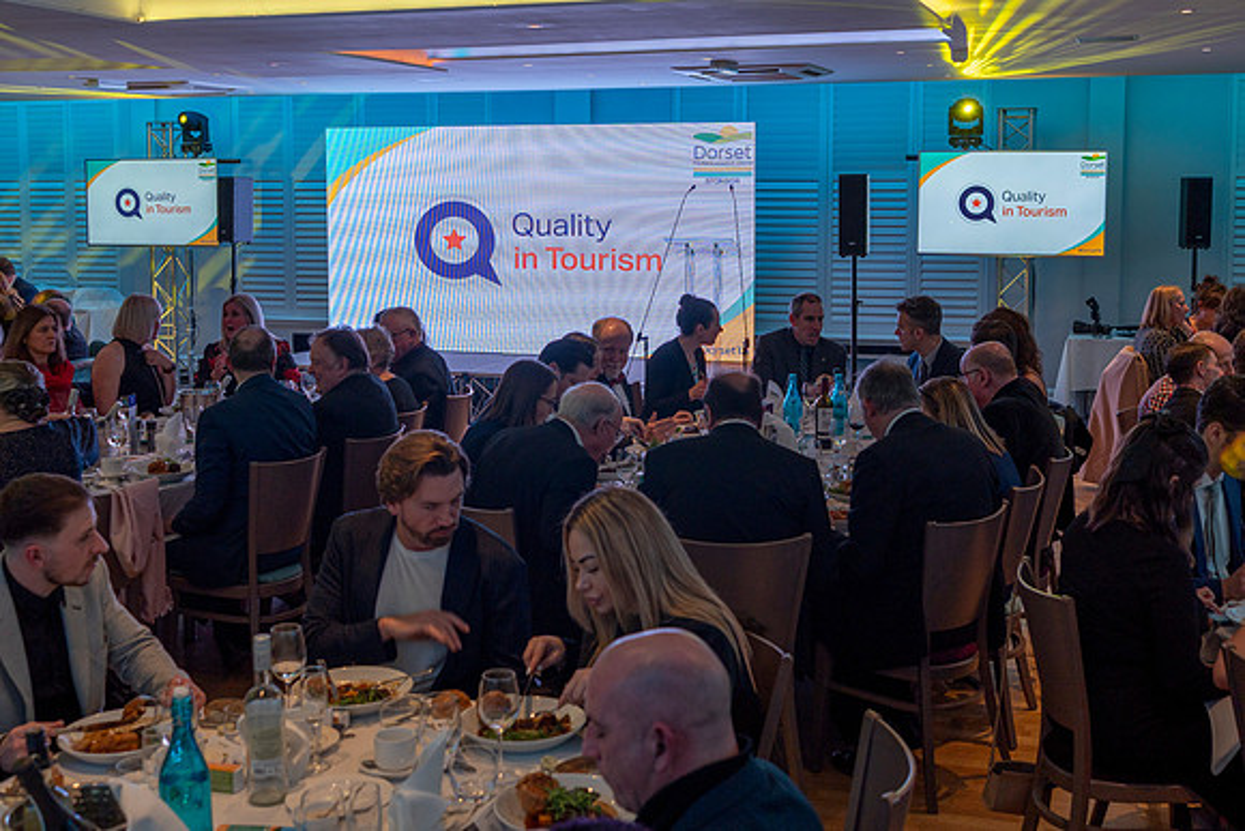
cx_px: 610
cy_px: 315
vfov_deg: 30.7
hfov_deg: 44.9
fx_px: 1506
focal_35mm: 44
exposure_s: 1/60
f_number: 4.5
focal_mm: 35
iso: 125
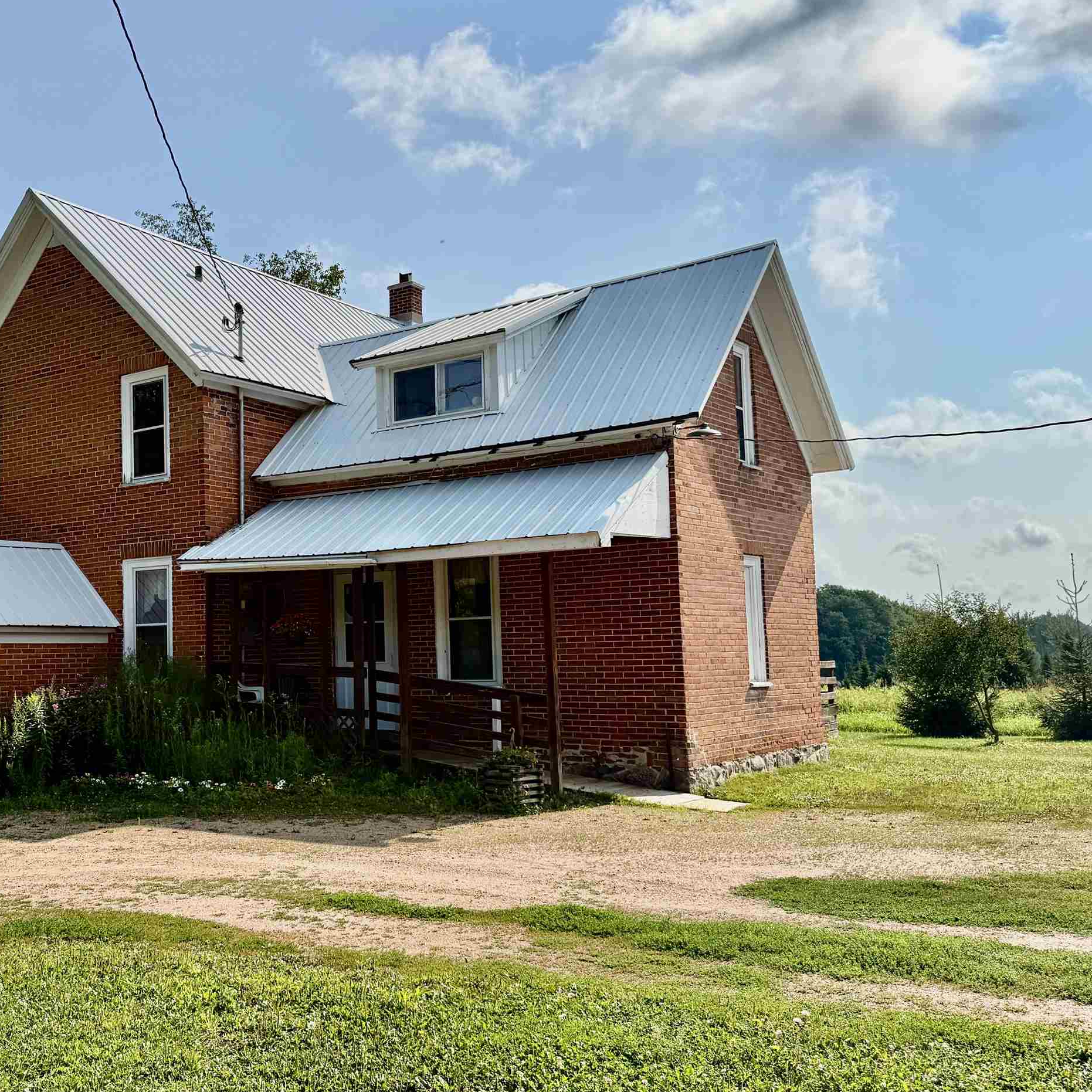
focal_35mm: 35
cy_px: 571
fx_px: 1249
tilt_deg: +5.0
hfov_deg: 45.7
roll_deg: +0.6
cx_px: 286
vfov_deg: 47.2
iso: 80
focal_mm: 6.76
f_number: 1.78
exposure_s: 1/7353
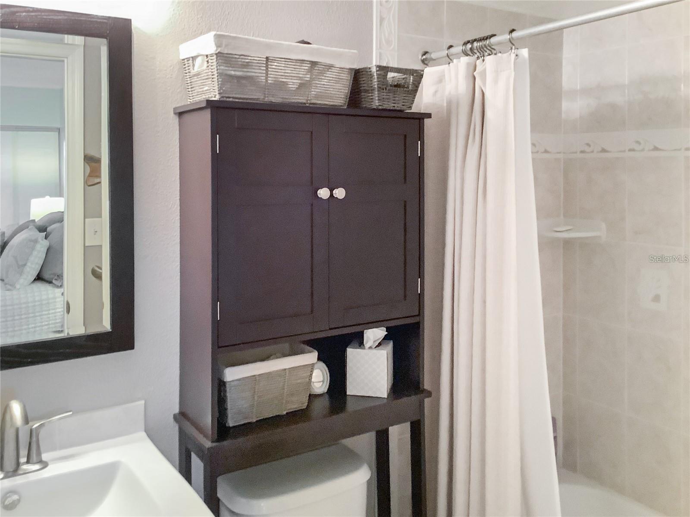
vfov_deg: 45.4
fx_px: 618
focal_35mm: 31
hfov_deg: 58.4
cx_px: 345
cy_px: 258
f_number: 2.4
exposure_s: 1/40
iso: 400
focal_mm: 3.3
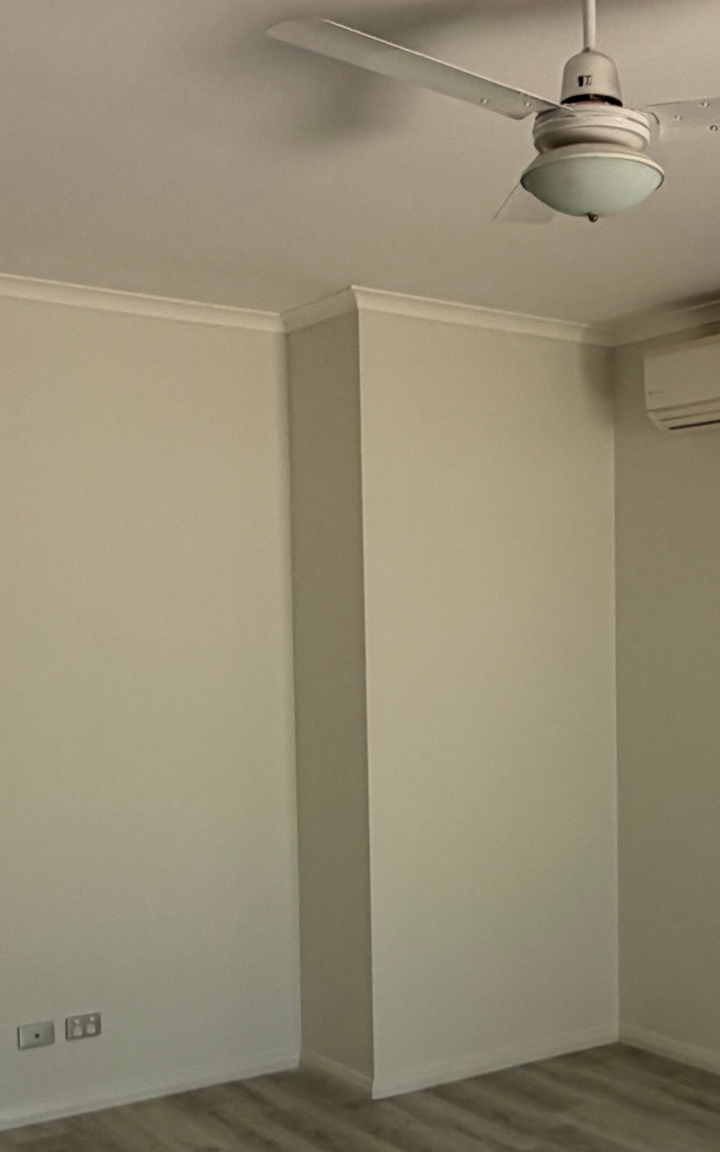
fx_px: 1476
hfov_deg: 26.7
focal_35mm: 47
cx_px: 608
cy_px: 750
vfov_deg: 42.2
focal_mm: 2.22
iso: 160
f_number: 2.2
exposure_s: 1/121
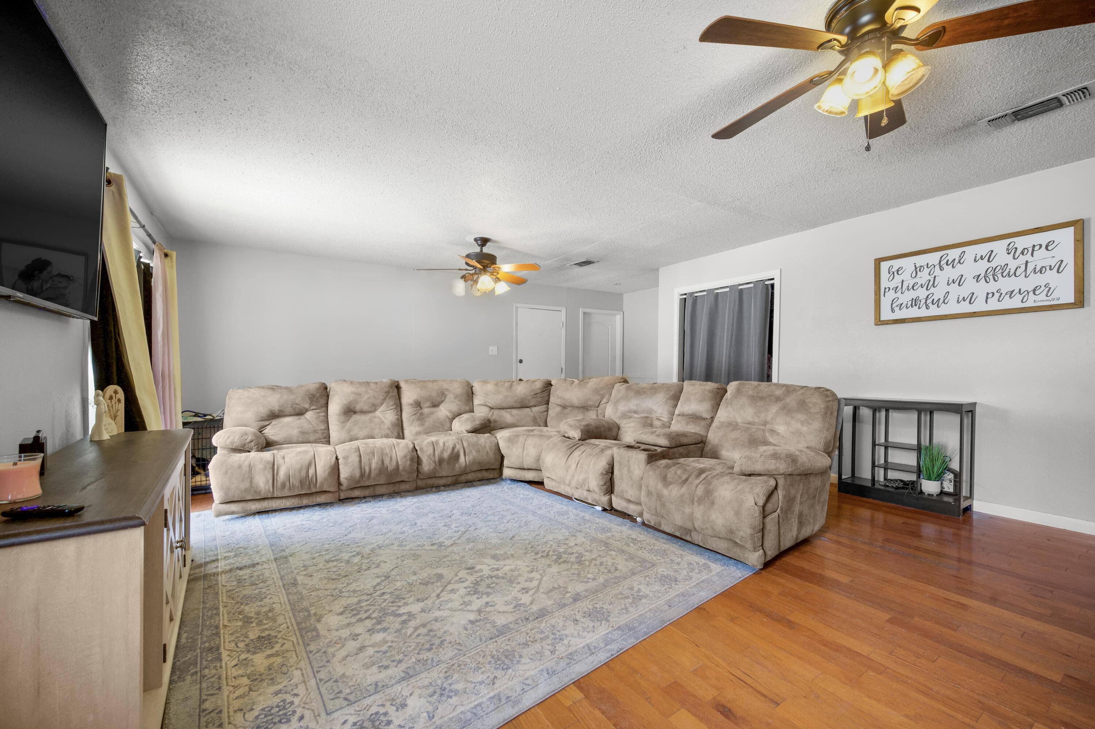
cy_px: 364
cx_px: 548
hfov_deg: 104.3
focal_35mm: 14
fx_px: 426
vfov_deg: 81.1
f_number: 8
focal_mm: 14
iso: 250
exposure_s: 1
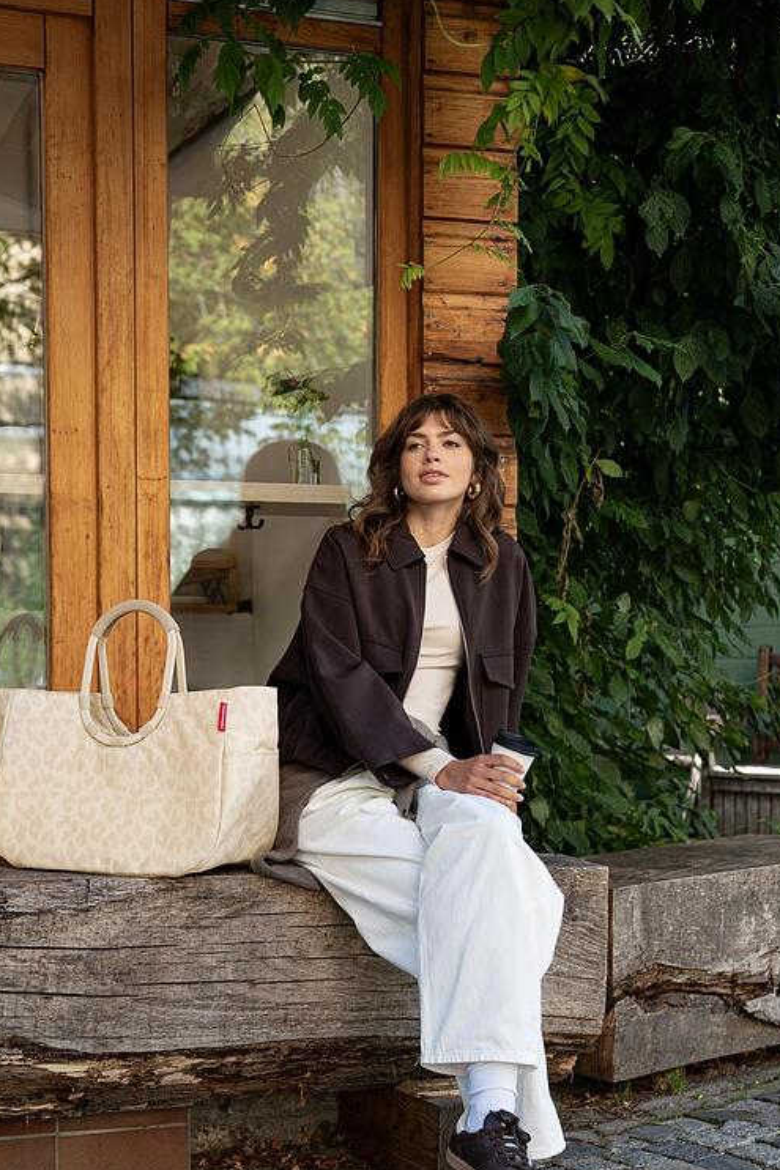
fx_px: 1593
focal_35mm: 49
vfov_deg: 40.3
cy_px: 673
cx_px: 375
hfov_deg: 27.5
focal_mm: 42
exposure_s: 1/320
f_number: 2.8
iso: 200
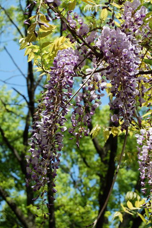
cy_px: 114
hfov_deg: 16.5
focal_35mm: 82
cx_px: 76
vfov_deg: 24.6
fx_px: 524
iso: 200
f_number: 8
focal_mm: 55
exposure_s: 1/250
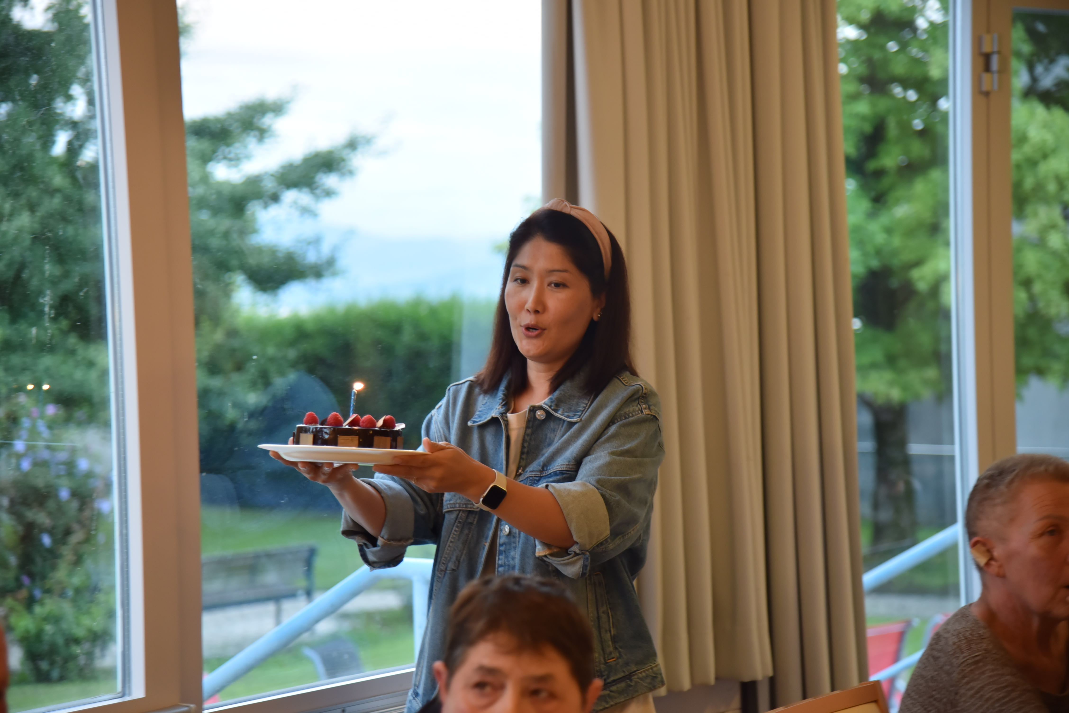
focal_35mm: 85
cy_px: 356
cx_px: 534
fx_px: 2524
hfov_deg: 23.9
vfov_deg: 16.1
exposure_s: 1/60
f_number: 4
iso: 900
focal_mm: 85
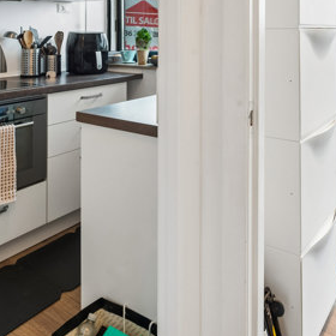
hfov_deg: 48.0
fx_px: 373
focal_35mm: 34
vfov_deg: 43.7
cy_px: 27
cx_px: 209
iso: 200
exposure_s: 1/6
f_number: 10
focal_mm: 14
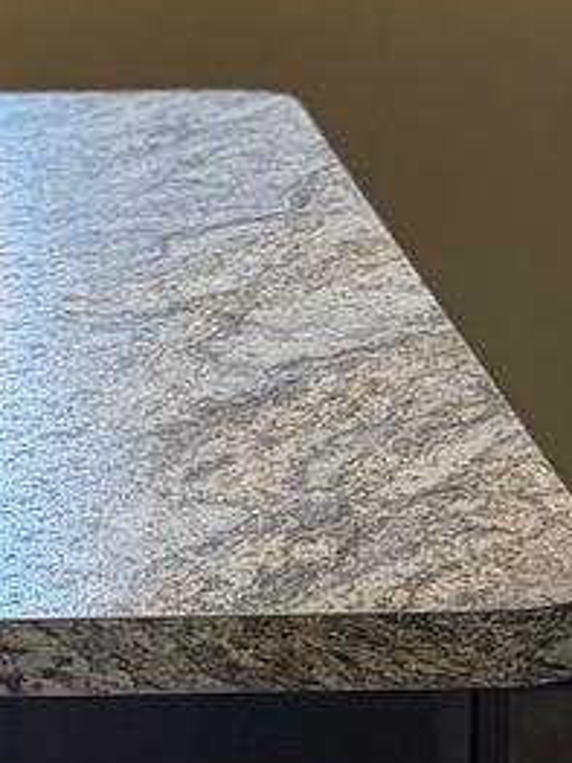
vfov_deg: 13.0
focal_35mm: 152
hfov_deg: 9.7
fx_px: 3352
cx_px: 23
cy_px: 432
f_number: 1.6
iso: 125
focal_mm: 5.96
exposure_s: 1/60
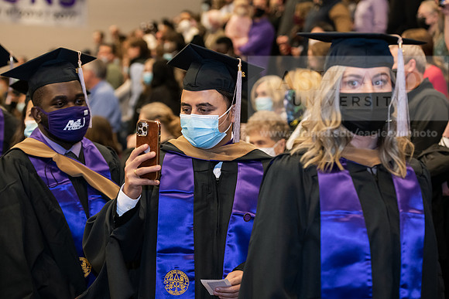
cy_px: 150
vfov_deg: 14.9
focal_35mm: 92
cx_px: 224
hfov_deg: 22.1
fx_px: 1148
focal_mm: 92
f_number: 4
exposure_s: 1/200
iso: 2000
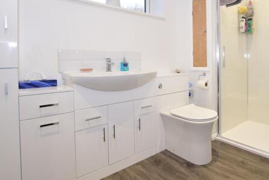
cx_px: 184
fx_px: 164
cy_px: 63
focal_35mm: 22
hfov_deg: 75.6
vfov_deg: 56.3
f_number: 5.6
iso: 400
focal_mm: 10
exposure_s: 1/25
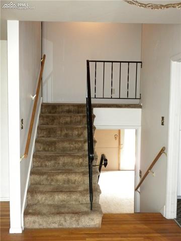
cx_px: 90
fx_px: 258
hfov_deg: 38.7
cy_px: 120
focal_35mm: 37
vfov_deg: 50.1
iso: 400
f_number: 3.5
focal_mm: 6.6
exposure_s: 1/44.6
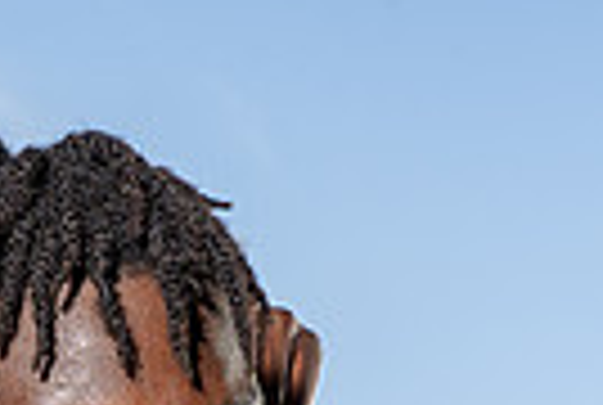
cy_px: 986
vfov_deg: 7.4
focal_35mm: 174
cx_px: 9
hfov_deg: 11.7
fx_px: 2921
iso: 160
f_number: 8
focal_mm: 52
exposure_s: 1/250
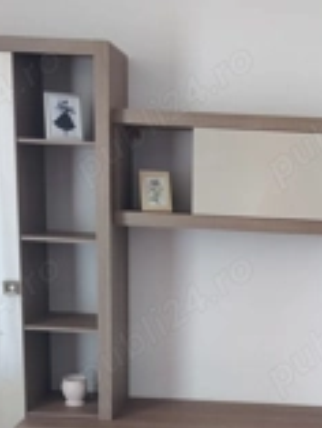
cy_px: 368
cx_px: 259
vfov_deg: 30.5
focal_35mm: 61
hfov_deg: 23.7
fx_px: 756
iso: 797
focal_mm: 5.25
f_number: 1.75
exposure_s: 1/25
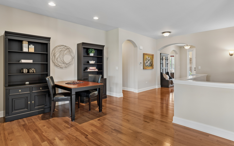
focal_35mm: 19
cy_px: 68
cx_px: 118
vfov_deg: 62.2
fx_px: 121
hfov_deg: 88.0
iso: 250
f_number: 8
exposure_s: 1/6
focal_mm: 12
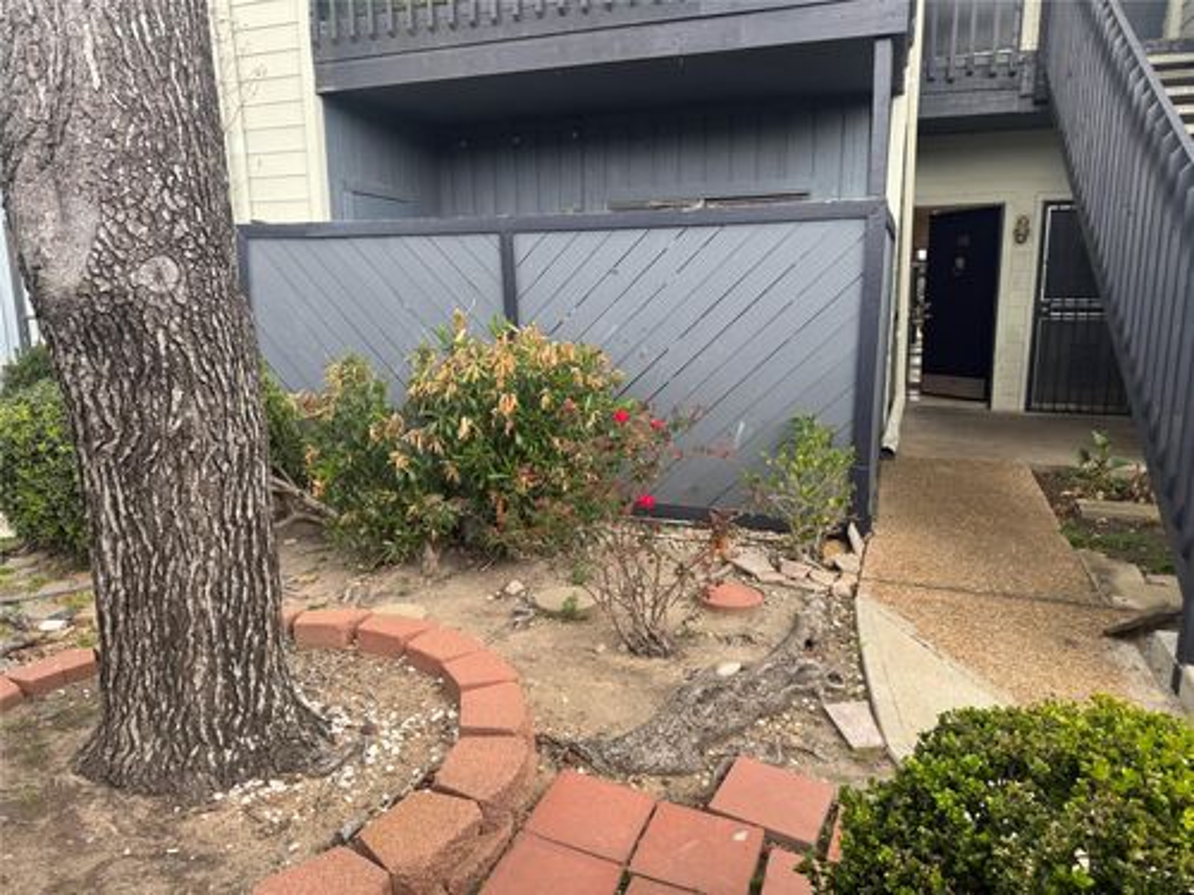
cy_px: 448
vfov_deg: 56.8
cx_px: 597
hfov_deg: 71.6
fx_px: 828
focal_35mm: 24
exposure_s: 1/372
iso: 80
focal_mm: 6.76
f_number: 1.78
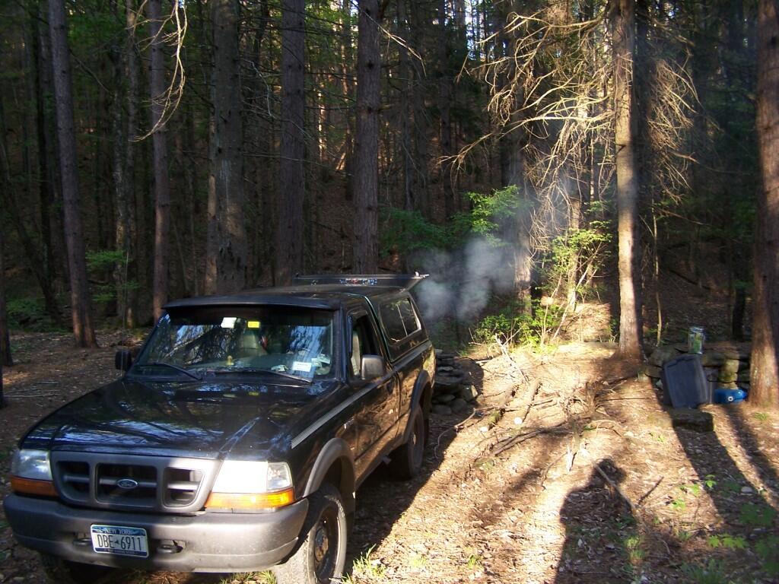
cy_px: 292
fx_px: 855
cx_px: 390
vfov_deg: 37.7
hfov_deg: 49.0
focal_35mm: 38
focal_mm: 6.3
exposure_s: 1/40
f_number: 2.8
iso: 80
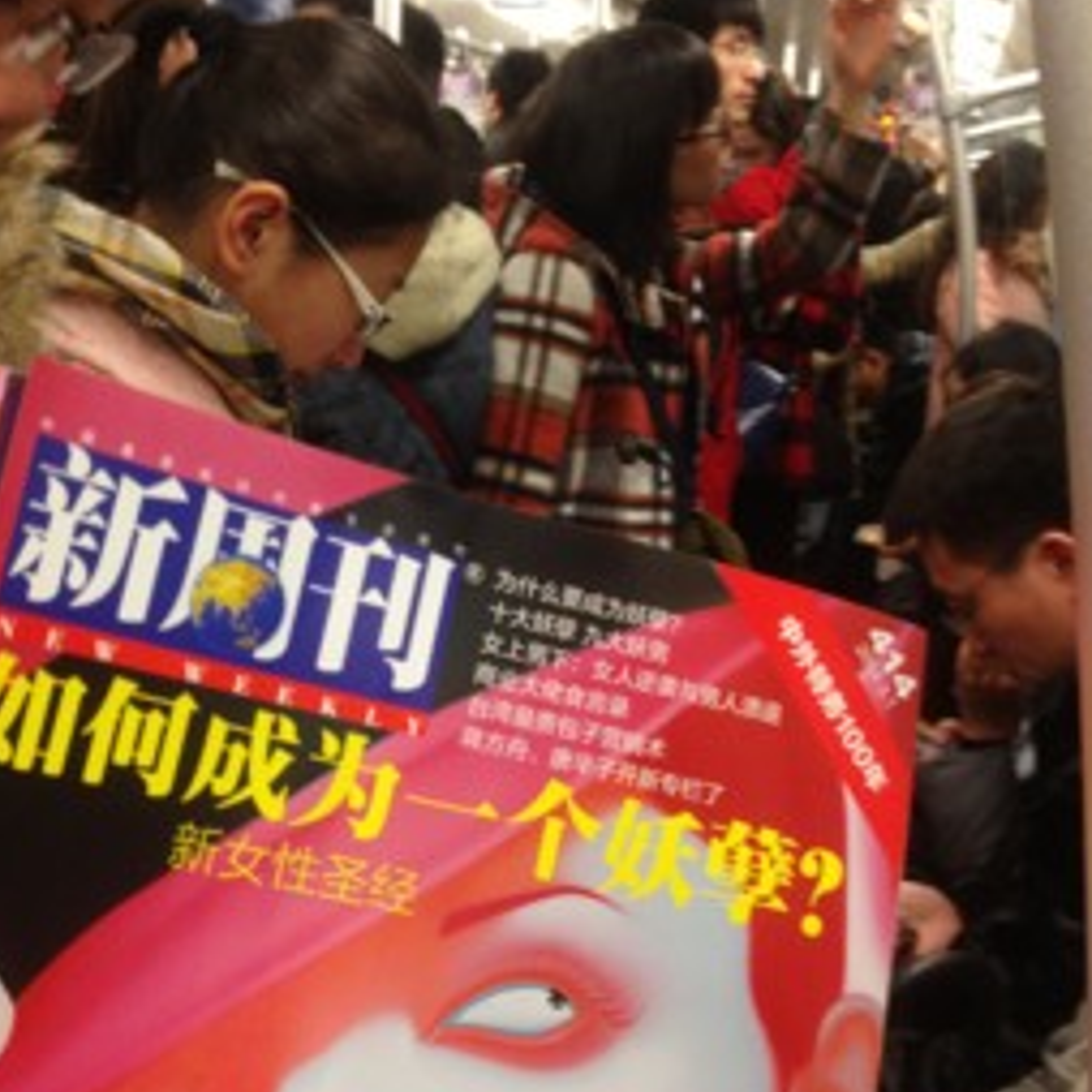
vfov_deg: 36.6
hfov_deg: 36.7
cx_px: 460
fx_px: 1642
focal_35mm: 46
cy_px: 675
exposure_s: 1/20
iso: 100
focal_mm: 4.13
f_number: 2.4
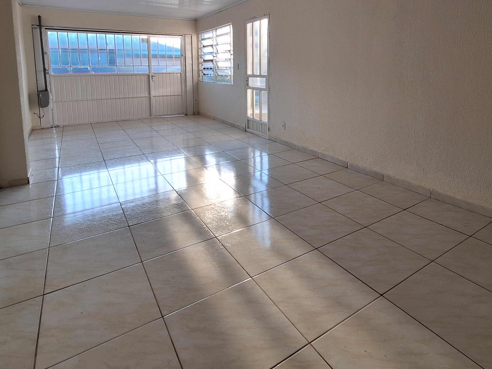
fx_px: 284
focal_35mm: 20
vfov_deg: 63.4
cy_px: 108
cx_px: 265
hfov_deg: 81.6
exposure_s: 1/60
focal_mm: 1.74
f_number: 2.2
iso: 40
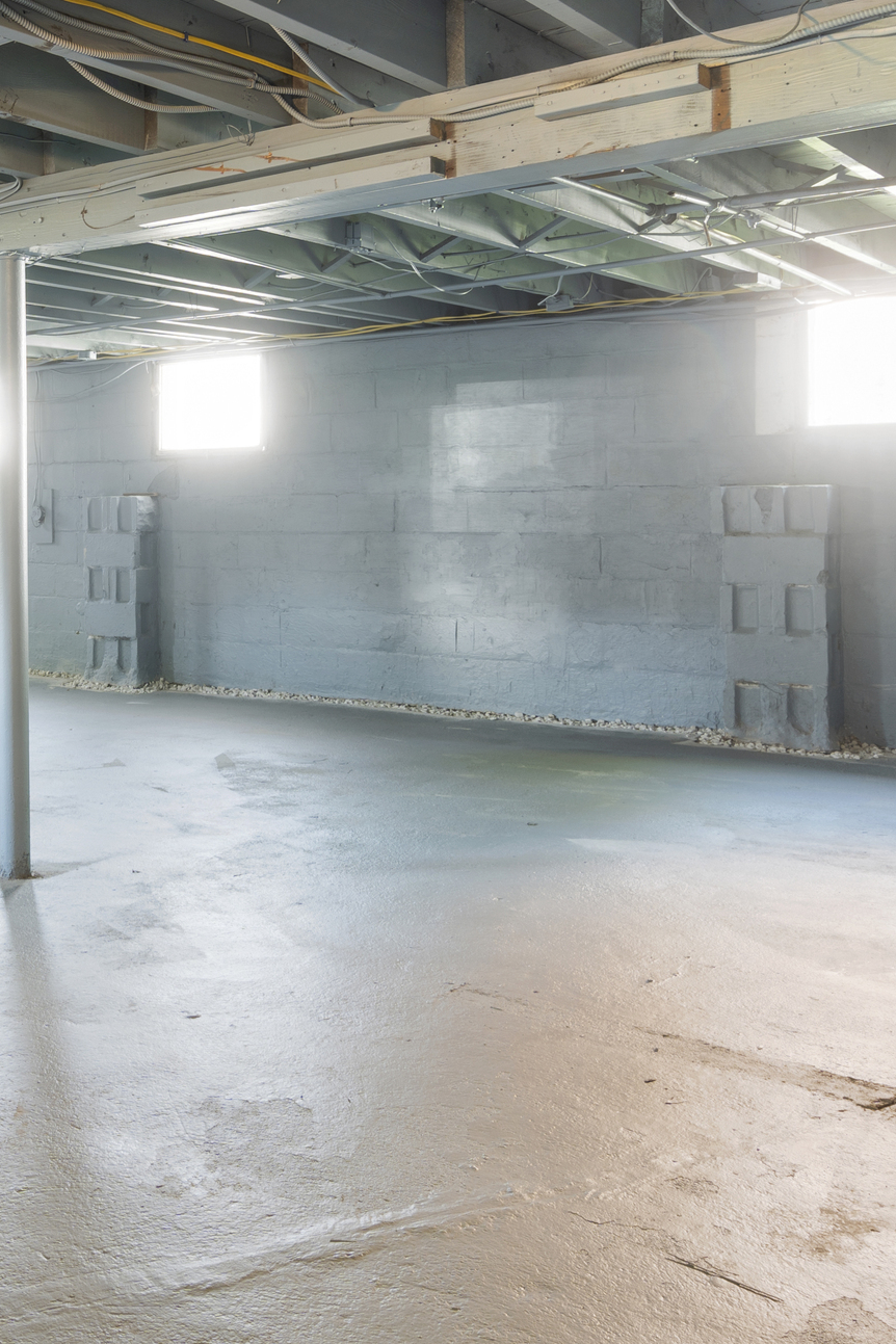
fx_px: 1419
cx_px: 74
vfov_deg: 50.2
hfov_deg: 33.1
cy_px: 503
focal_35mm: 38
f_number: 9
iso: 250
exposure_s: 6
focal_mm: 16
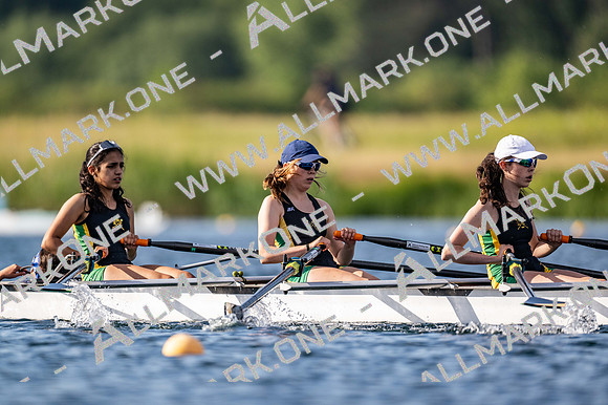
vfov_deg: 2.3
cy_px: 202
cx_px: 304
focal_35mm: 600
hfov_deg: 3.4
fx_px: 10129
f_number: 4
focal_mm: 600
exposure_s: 1/2500
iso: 280
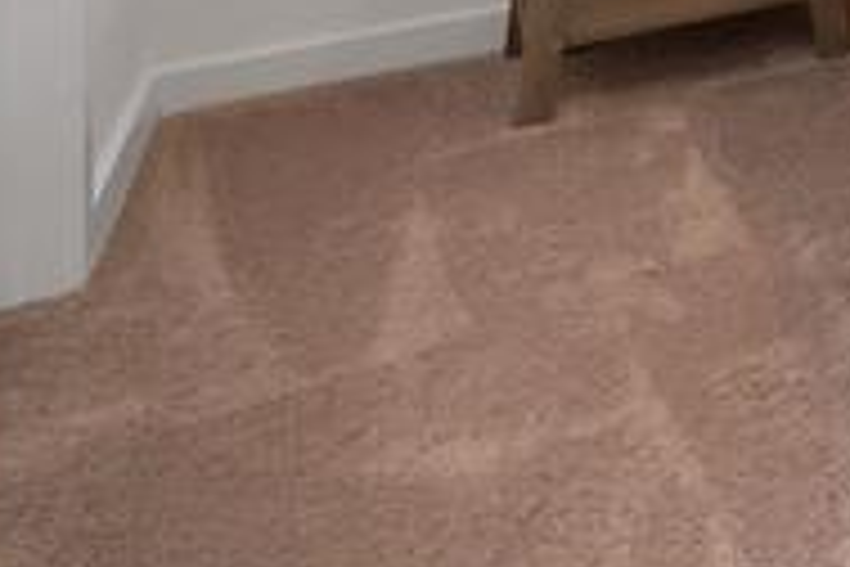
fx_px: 1535
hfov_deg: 16.8
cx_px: 1889
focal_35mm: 65
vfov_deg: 15.5
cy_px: -648
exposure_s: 1/6
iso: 640
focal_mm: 12
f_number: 9
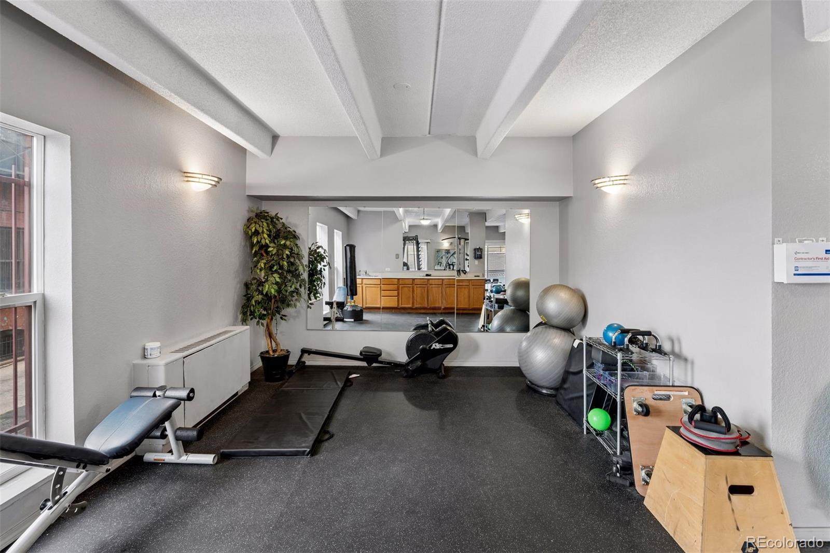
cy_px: 276
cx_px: 415
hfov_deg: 93.3
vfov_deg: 70.4
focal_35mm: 17
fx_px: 392
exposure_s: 1/6
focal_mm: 17
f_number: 8
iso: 400
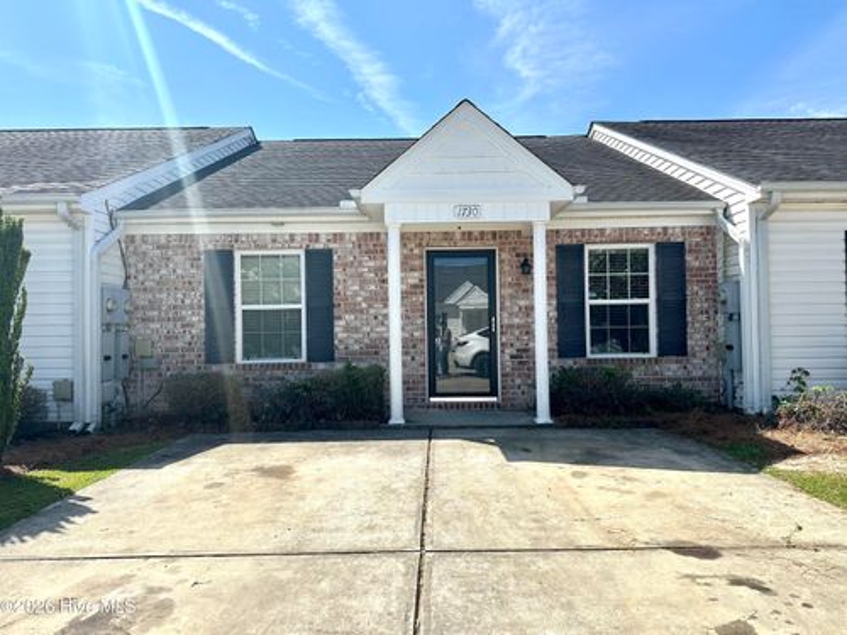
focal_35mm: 24
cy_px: 318
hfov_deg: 71.6
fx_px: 587
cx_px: 424
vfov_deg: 56.8
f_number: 1.78
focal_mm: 6.86
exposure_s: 1/4545
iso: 80
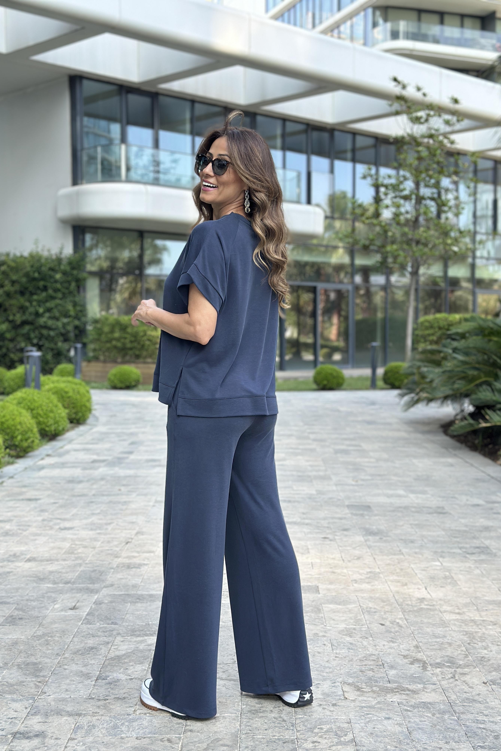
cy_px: 376
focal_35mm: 50
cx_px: 220
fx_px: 1044
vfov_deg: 39.6
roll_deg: -0.4
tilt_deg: -2.6
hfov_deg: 27.0
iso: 80
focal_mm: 6.86
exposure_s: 1/642
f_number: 1.78
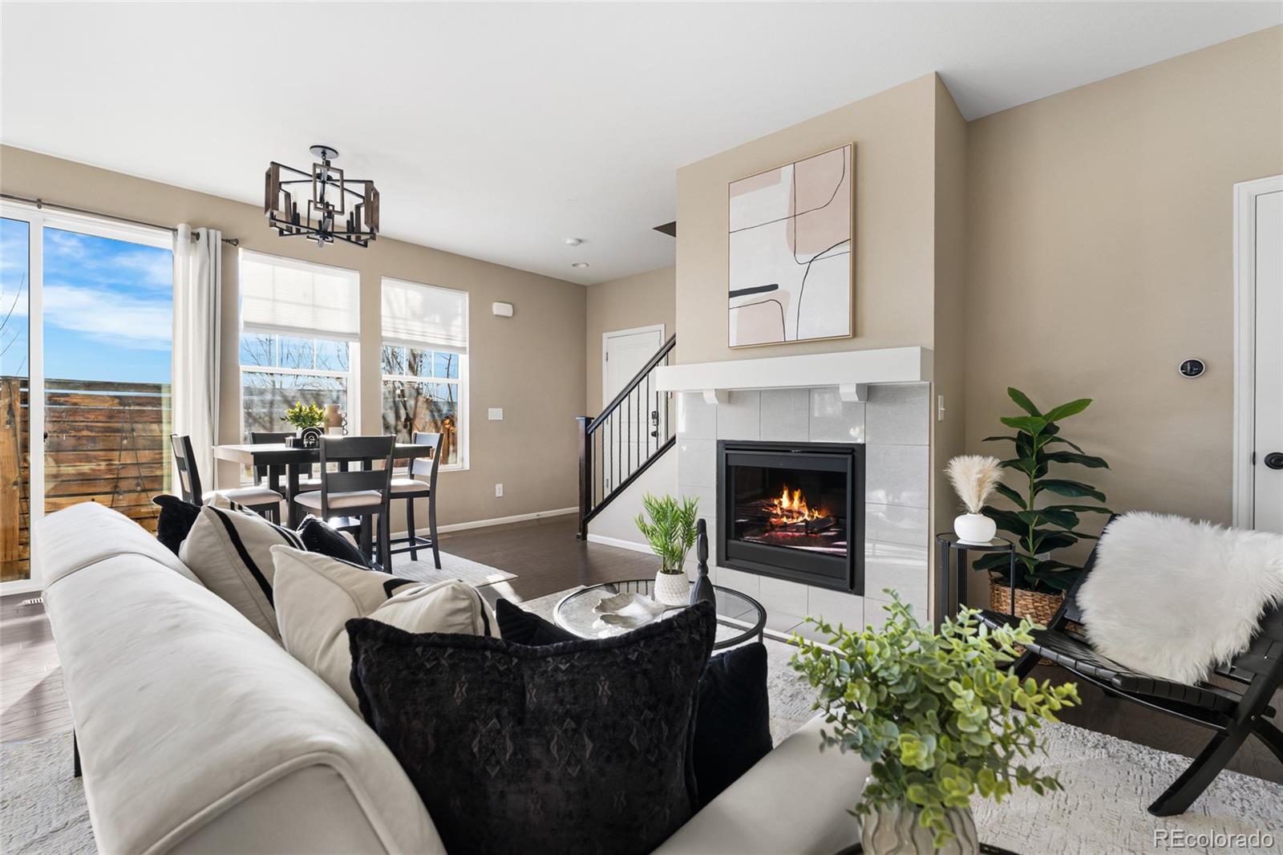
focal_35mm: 16
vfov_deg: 73.7
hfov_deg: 96.7
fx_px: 570
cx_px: 642
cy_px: 428
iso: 125
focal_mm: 16
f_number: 8
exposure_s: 1/3
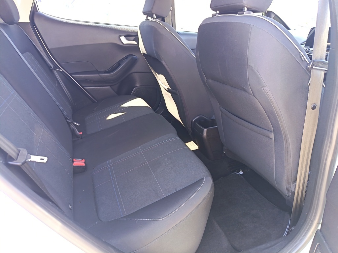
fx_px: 234
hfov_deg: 71.6
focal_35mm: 24
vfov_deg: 56.8
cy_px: 126
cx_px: 169
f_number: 1.75
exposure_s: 1/60
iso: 711
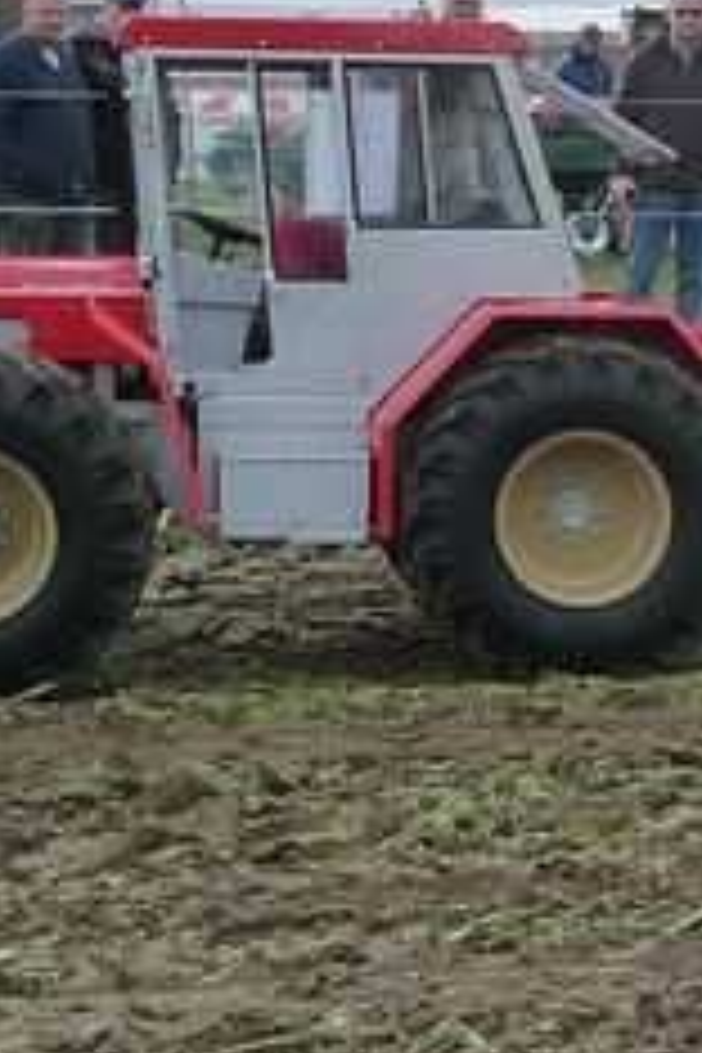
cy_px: 418
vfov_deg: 17.9
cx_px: 922
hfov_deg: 11.7
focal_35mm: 114
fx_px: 3334
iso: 160
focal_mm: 5.3
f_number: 3.5
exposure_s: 1/500
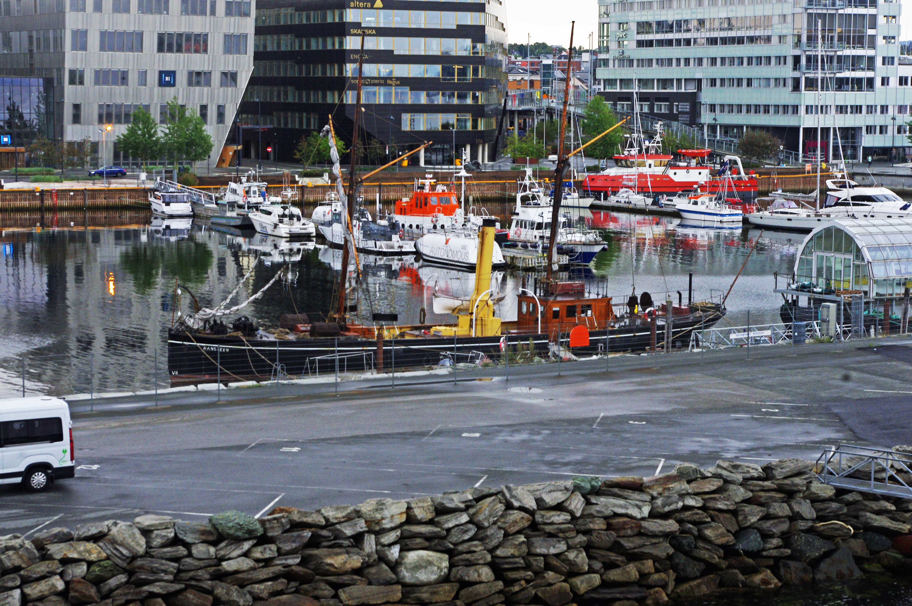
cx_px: 456
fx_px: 2075
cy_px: 303
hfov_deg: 24.8
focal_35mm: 82
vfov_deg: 16.6
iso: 400
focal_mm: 55
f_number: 9
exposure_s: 1/100
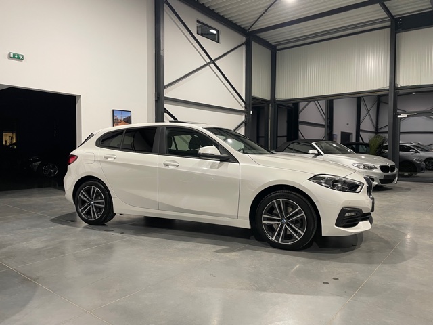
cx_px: 216
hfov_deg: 67.3
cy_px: 162
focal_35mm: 26
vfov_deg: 53.1
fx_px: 325
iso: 80
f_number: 1.6
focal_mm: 4.2
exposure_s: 1/50
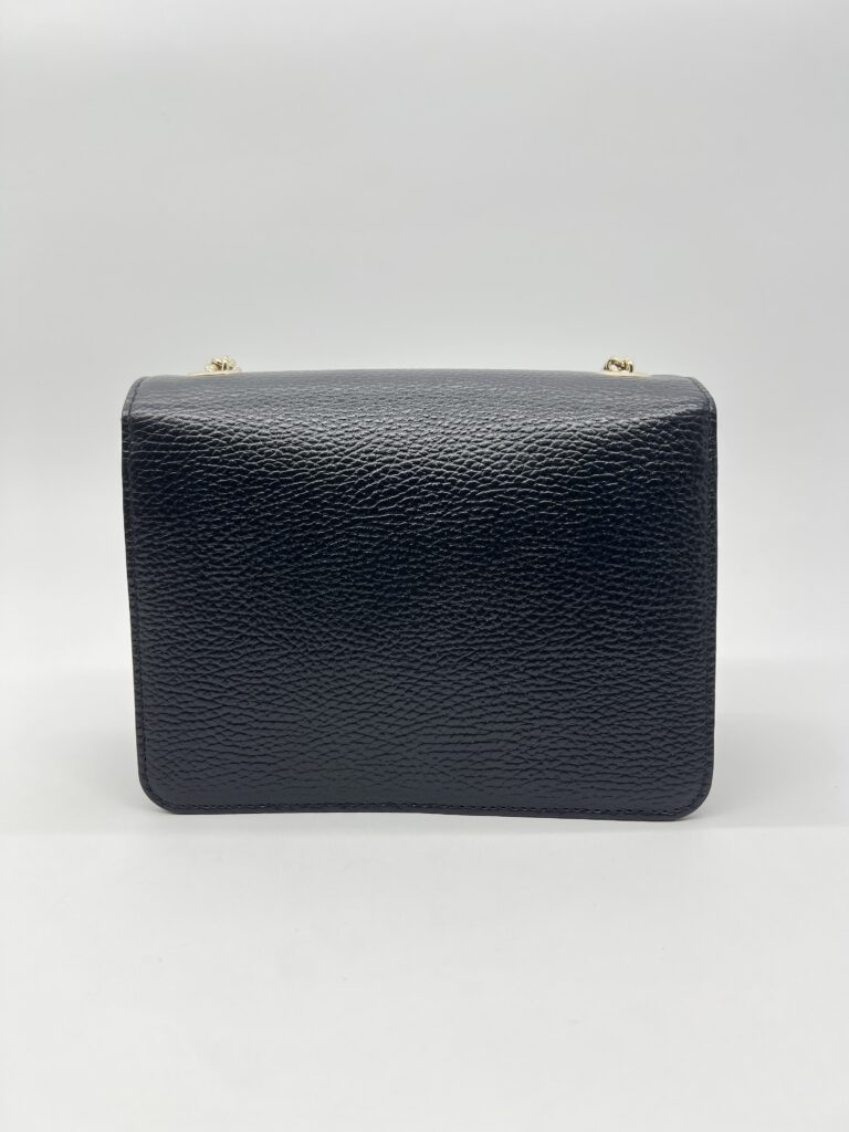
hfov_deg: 53.1
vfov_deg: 67.3
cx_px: 424
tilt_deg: -11.6
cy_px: 566
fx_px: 850
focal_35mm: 26
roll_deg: +0.1
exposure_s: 1/176
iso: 40
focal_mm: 5.7
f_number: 1.5
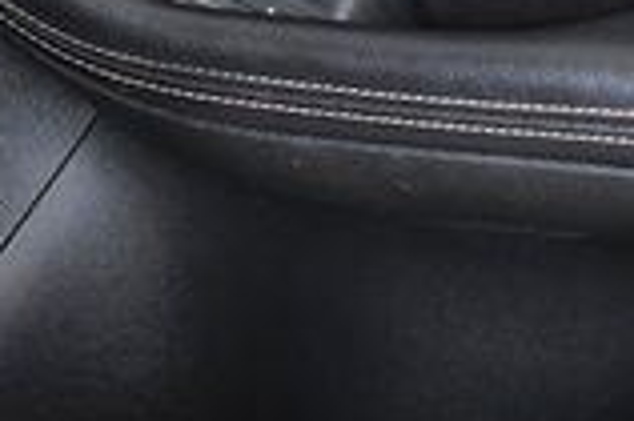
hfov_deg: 6.5
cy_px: -227
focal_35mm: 316
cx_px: 482
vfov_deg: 4.3
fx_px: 5559
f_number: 4.8
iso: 2500
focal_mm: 52
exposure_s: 1/200
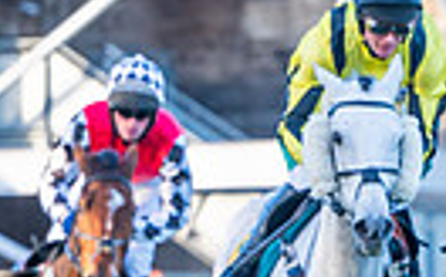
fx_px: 7827
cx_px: 1001
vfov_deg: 2.0
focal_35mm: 645
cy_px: 211
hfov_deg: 3.2
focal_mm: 130
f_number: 3.5
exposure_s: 1/800
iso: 320
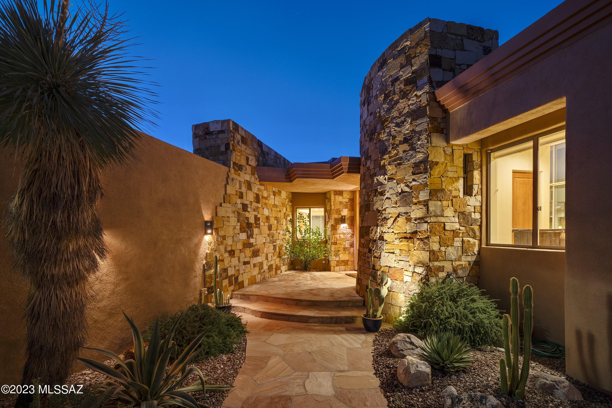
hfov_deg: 100.4
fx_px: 255
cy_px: 204
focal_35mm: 15
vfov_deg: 77.3
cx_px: 306
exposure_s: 1.3
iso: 200
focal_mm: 15
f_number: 5.6
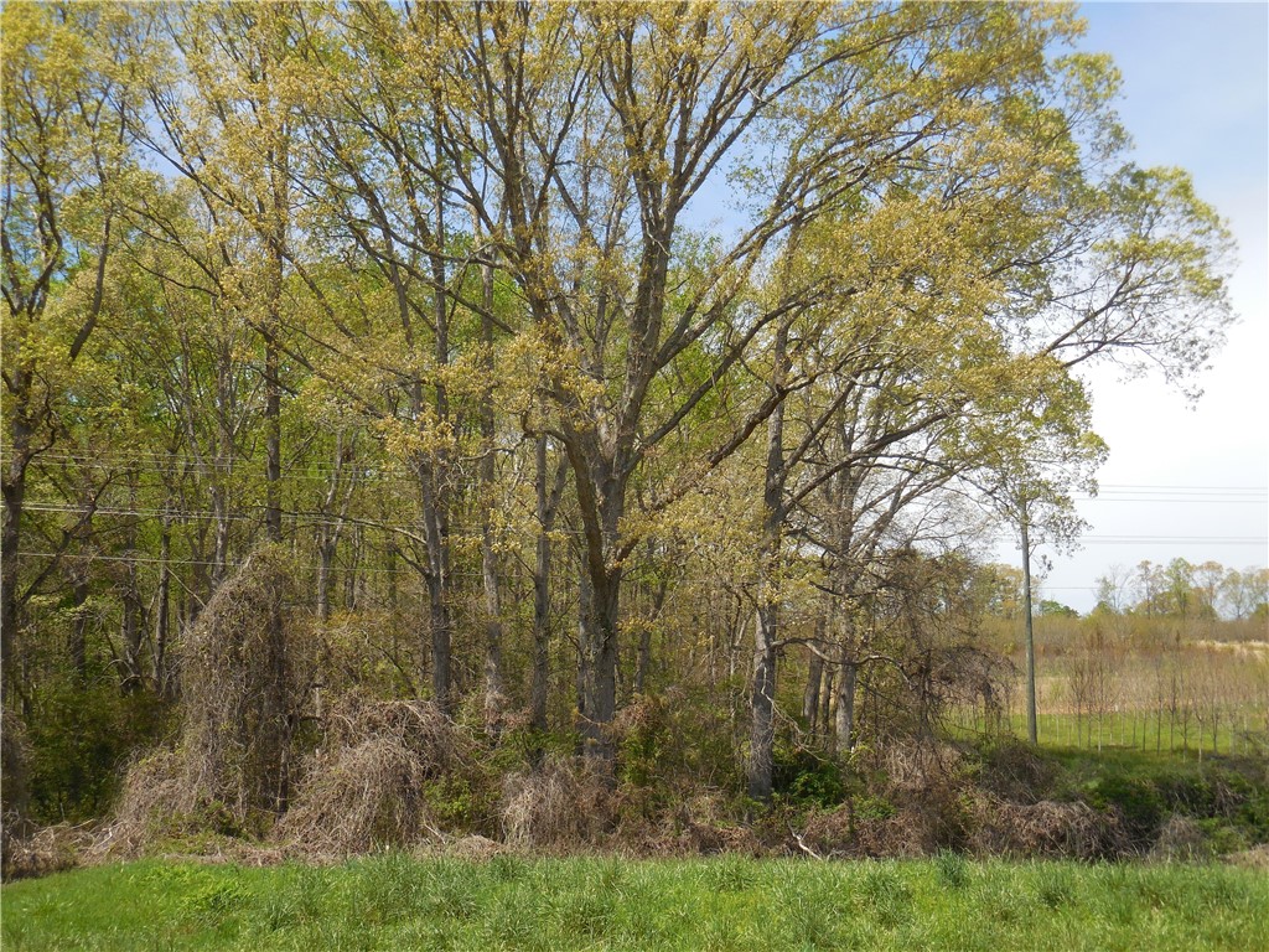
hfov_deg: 47.9
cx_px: 634
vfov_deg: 36.8
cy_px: 476
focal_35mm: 39
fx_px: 1430
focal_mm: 7
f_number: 3.9
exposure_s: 1/640
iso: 125
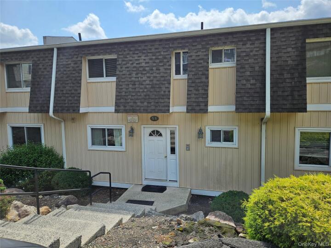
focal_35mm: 23
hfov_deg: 73.9
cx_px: 166
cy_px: 124
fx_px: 220
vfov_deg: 58.9
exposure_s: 1/1775
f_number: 1.8
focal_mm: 5.4
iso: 25
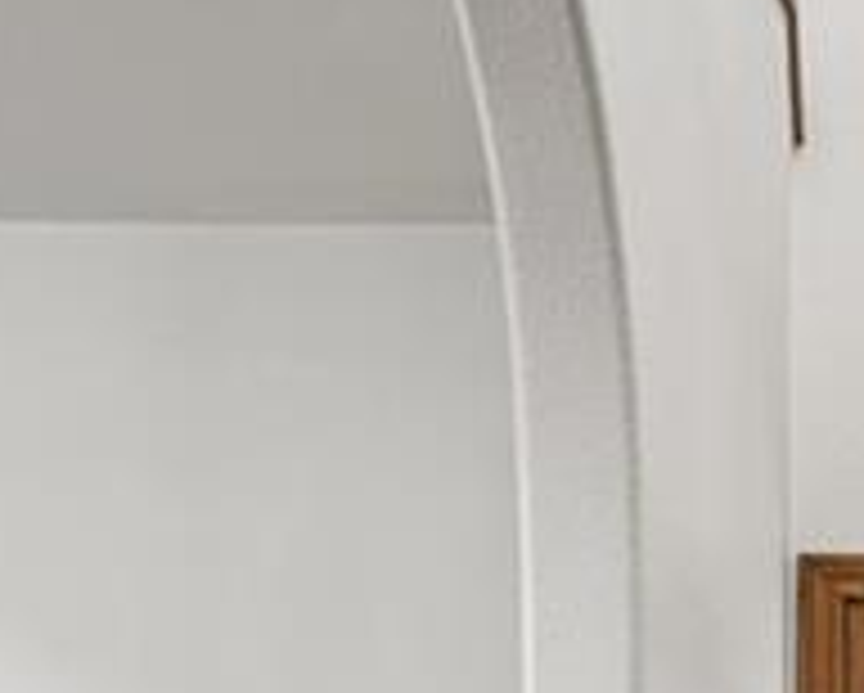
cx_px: 1300
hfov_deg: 14.4
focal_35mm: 125
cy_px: 1280
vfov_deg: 11.4
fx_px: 3200
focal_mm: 16
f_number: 8
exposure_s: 1/125
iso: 200
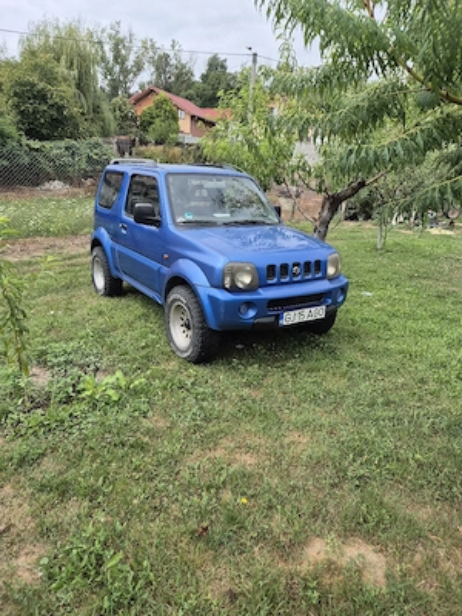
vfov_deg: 73.9
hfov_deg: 58.9
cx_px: 231
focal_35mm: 23
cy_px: 308
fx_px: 409
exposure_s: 1/1250
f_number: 1.8
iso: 25
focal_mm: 5.4
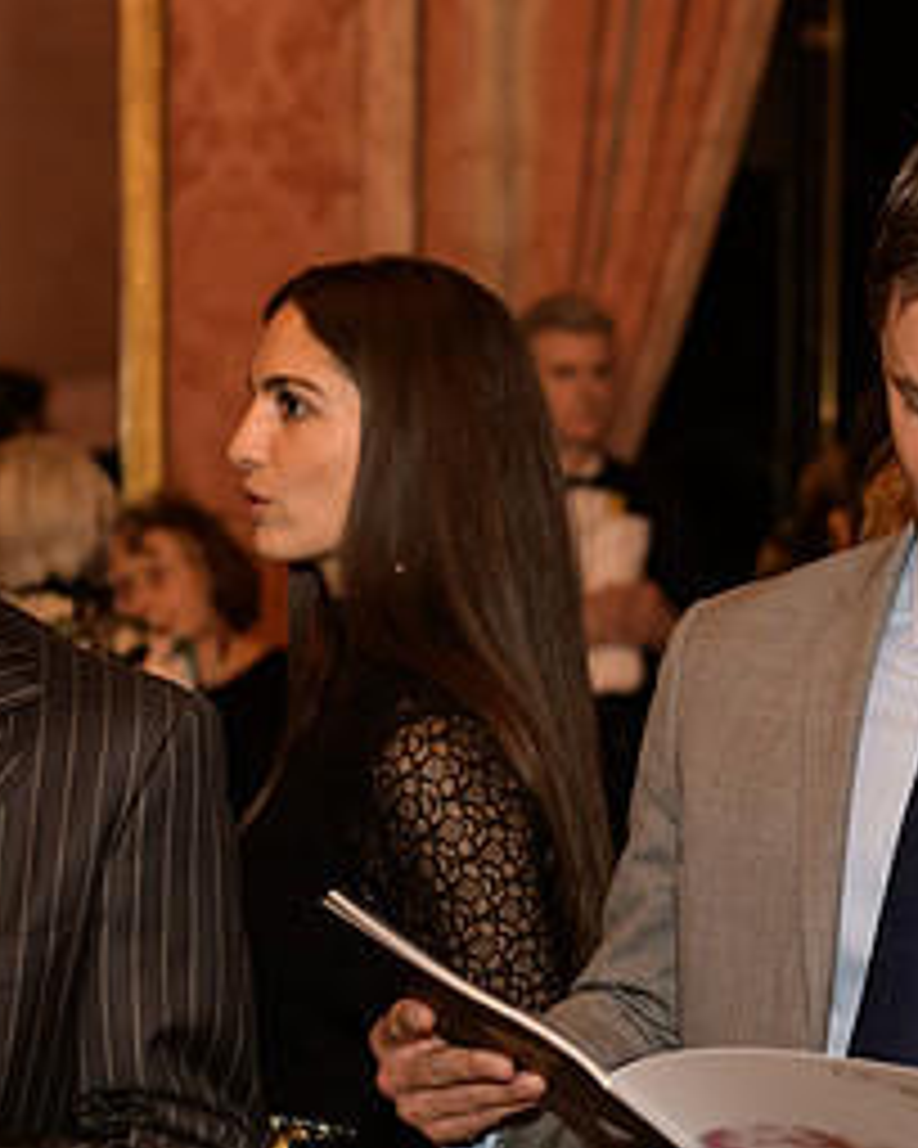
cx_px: 945
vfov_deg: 15.5
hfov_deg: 12.3
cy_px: 687
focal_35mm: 124
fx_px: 4211
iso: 1000
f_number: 3.2
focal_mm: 58
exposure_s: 1/100
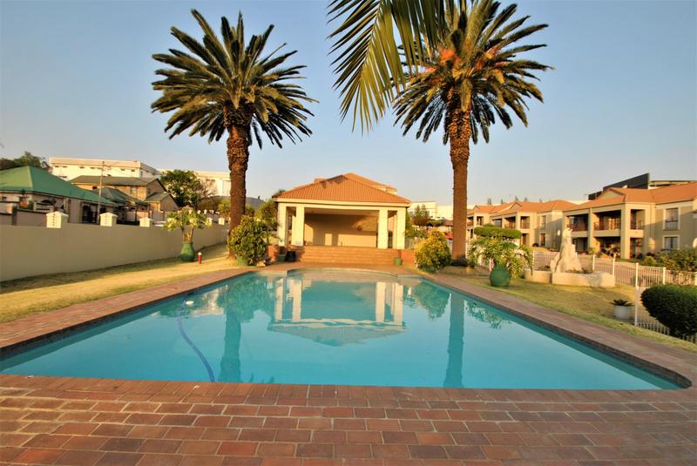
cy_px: 233
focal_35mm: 15
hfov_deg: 100.3
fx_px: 291
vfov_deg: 77.4
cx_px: 348
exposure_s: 1/160
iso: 100
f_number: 6.3
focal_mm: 10
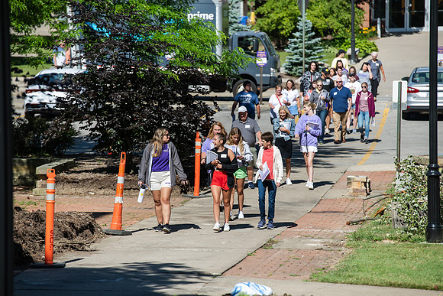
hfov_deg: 10.8
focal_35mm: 190
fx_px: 2338
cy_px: 148
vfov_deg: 7.2
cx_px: 222
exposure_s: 1/800
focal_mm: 190
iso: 100
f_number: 4
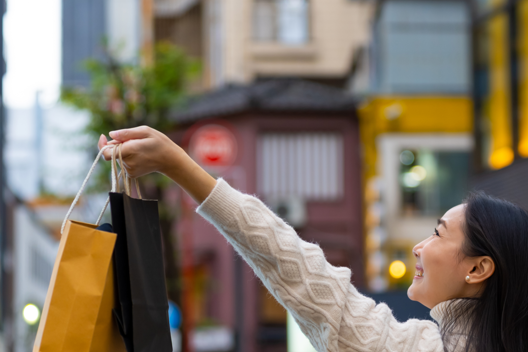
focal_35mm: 106
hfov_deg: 19.3
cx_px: 318
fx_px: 1554
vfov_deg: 12.9
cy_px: 245
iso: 250
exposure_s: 1/320
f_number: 1.4
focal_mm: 40
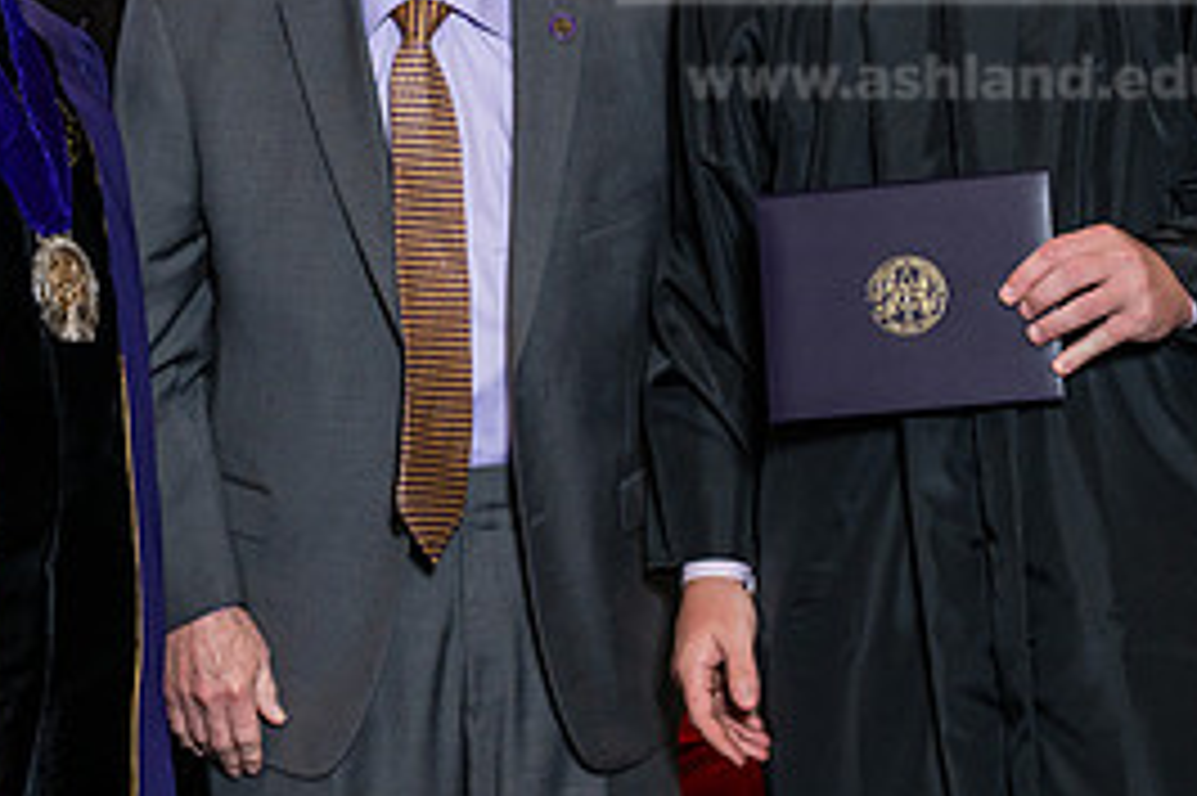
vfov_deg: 10.3
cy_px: 173
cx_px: 482
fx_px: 4419
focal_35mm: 133
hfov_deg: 15.4
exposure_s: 1/200
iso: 1250
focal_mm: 61
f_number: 5.6
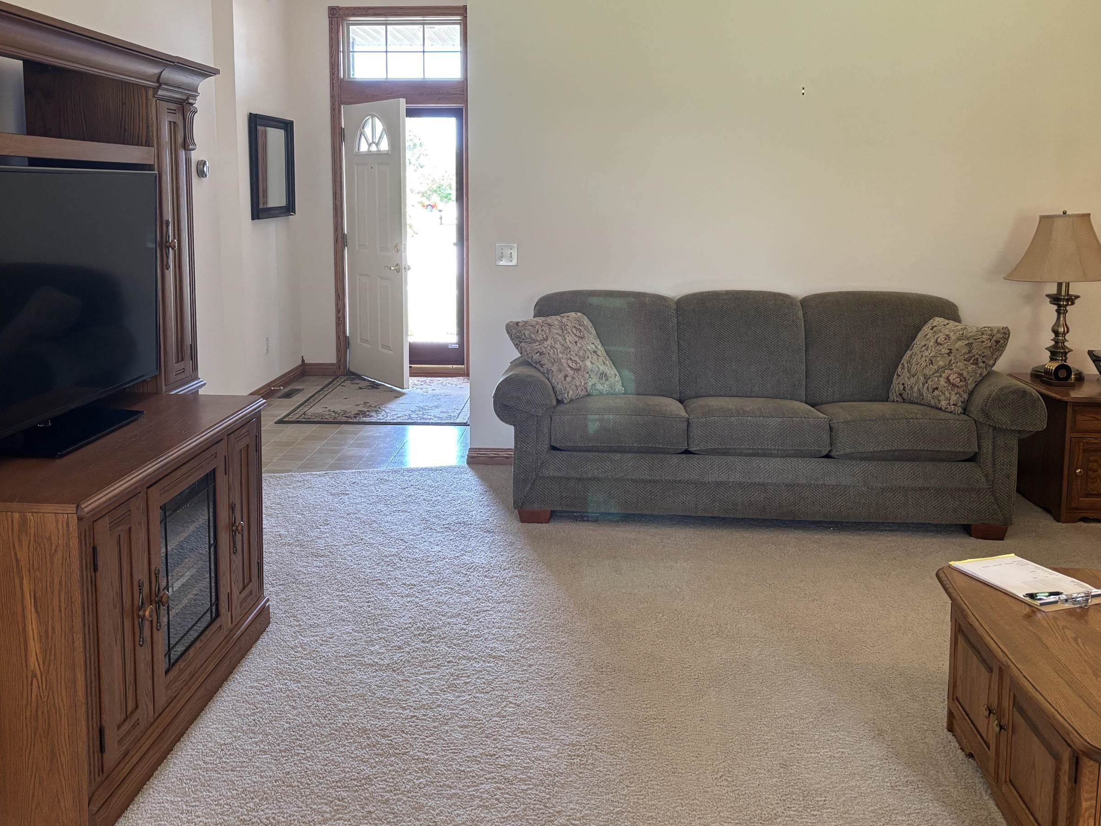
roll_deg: +0.1
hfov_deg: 55.3
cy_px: 321
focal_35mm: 33
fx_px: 1050
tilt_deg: -7.1
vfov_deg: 42.7
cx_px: 519
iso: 160
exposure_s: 1/60
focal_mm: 5.96
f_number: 1.6
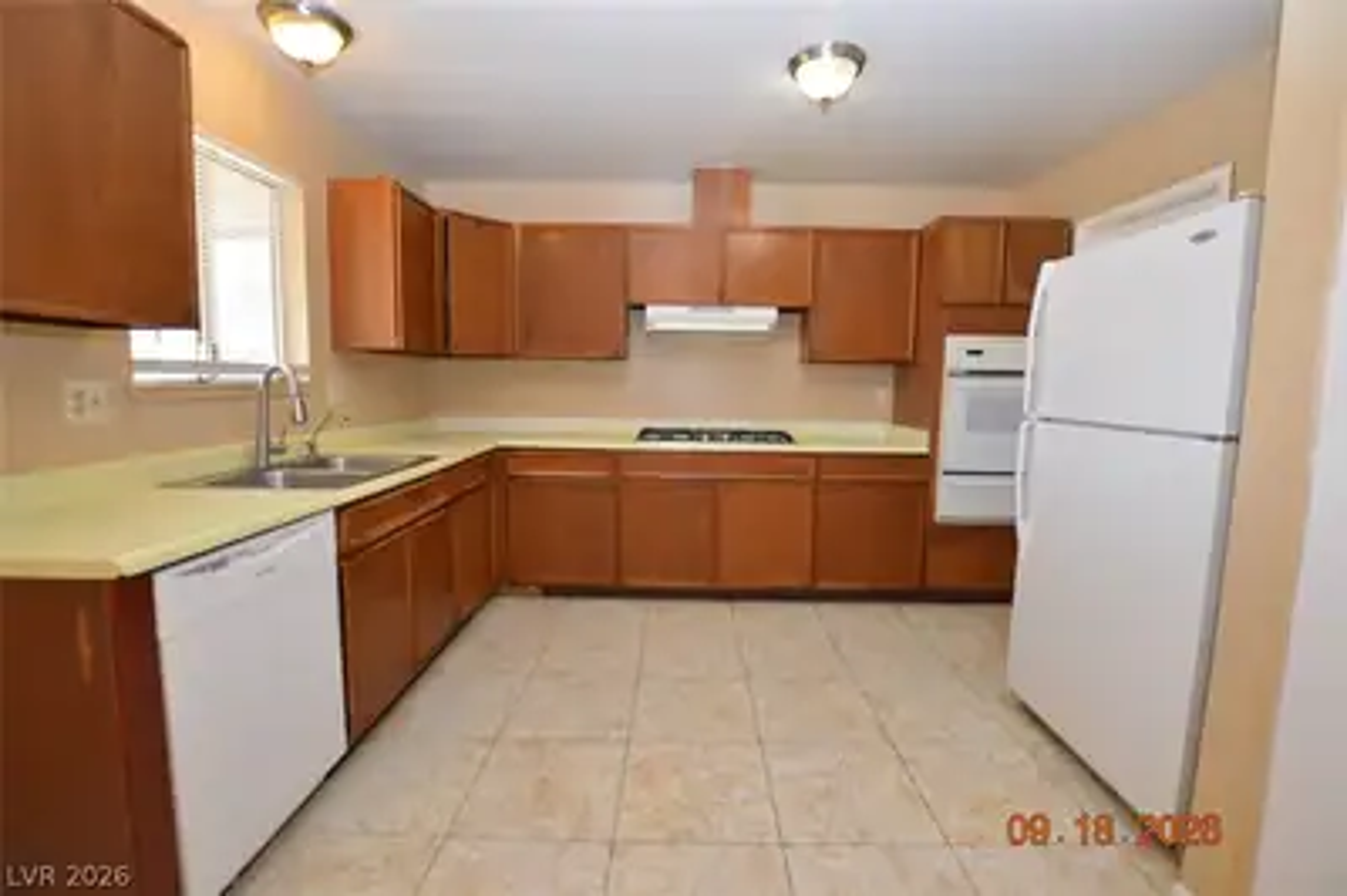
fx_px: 561
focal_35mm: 15
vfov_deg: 77.2
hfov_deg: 100.4
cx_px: 674
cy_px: 448
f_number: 4
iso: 400
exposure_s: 1/60
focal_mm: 10
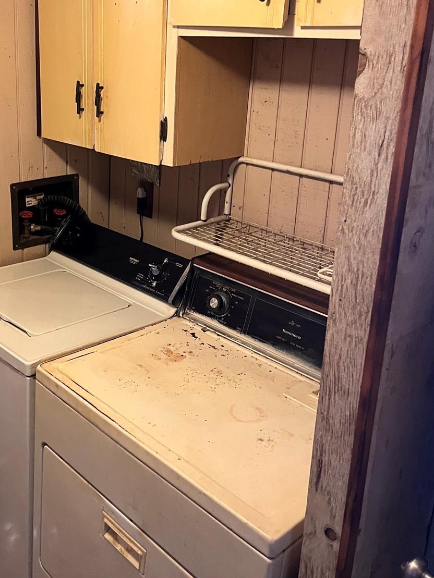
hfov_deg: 39.3
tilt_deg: -14.5
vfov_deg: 50.8
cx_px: 150
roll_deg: -1.6
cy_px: 215
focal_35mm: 36
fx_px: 602
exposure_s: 1/60
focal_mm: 5.1
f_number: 1.6
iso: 320
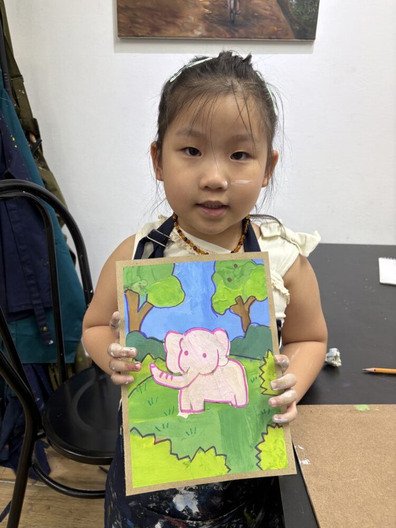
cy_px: 264
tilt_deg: -18.4
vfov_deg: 67.3
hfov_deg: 53.1
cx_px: 198
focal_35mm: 26
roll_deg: -0.7
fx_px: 397
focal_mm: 5.96
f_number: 1.6
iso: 64
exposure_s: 1/100
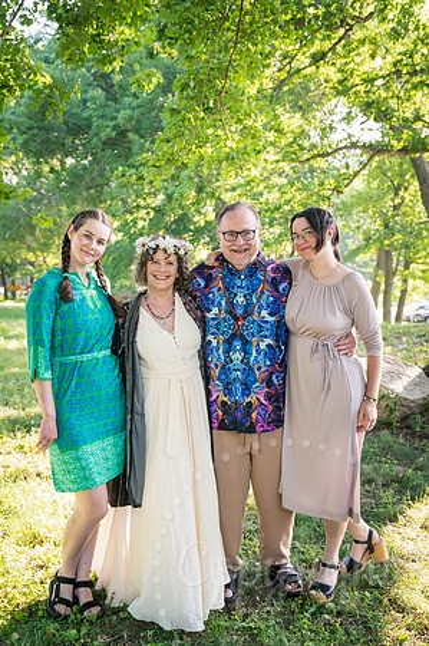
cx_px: 214
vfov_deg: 43.6
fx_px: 806
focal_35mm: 45
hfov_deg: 29.8
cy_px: 323
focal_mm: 45
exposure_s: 1/320
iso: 1000
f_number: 4
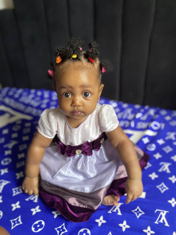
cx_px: 88
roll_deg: +0.9
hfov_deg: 53.1
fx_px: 176
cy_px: 118
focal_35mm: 26
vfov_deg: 67.3
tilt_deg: -28.7
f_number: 1.8
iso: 200
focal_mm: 4.25
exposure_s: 1/60
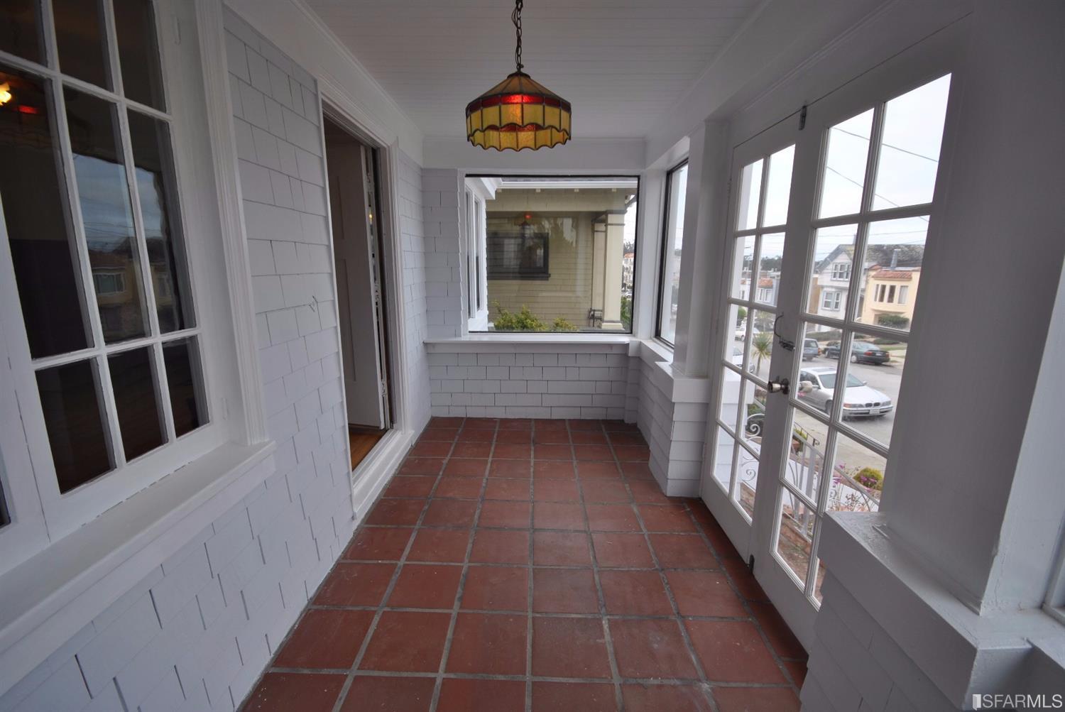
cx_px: 532
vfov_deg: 77.4
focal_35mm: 15
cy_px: 356
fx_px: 444
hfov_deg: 100.3
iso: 100
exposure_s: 1/160
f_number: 6.3
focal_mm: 10
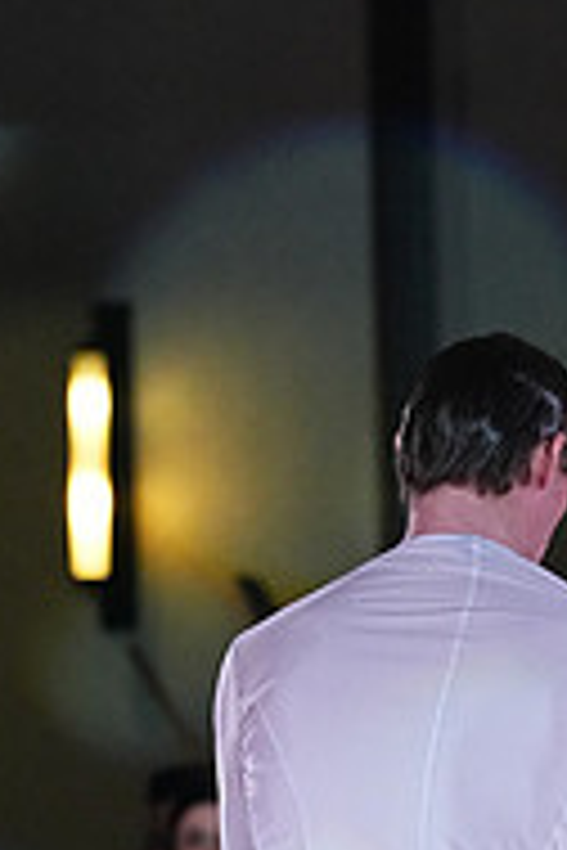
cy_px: 1156
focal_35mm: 613
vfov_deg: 3.4
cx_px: 623
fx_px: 14481
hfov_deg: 2.2
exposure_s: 1/400
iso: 8000
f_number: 6.3
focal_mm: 200
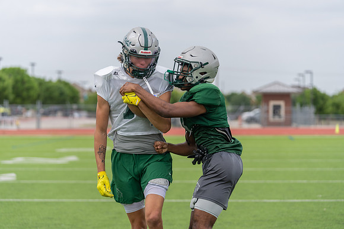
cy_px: 114
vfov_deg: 11.8
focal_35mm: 116
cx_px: 172
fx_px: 1109
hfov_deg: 17.6
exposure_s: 1/1250
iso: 160
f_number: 3.5
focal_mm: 116
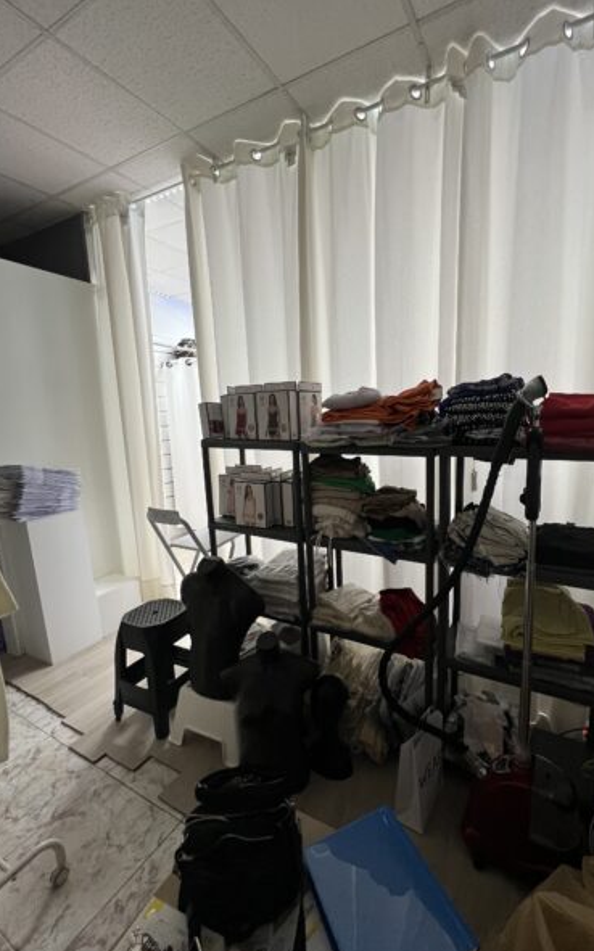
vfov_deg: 105.3
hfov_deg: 77.8
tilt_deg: -9.6
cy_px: 480
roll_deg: +1.6
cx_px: 353
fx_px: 363
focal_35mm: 14
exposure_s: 1/50
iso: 250
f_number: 1.8
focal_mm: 1.57
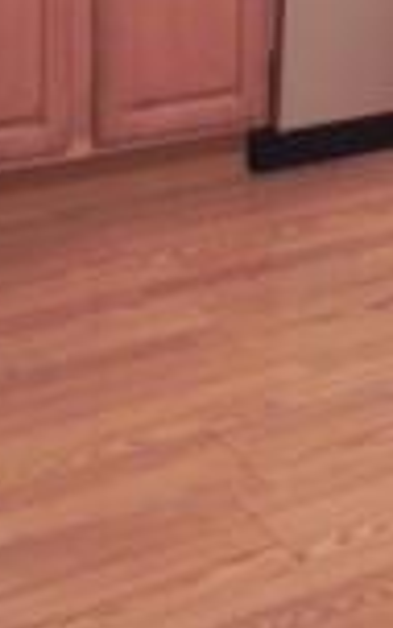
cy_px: -83
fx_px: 1988
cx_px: 662
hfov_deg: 10.7
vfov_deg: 17.3
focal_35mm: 116
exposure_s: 1/22.3
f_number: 2.8
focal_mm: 4.6
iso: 400
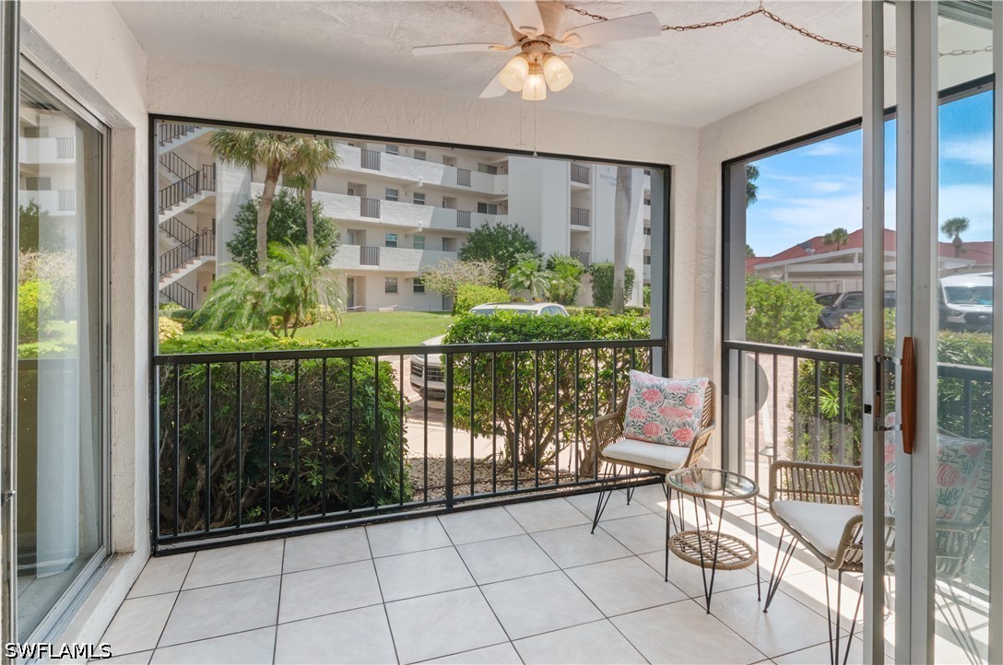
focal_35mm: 20
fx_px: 542
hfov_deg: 85.5
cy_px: 332
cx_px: 502
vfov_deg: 63.1
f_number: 8
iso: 200
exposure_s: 1/40
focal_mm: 13
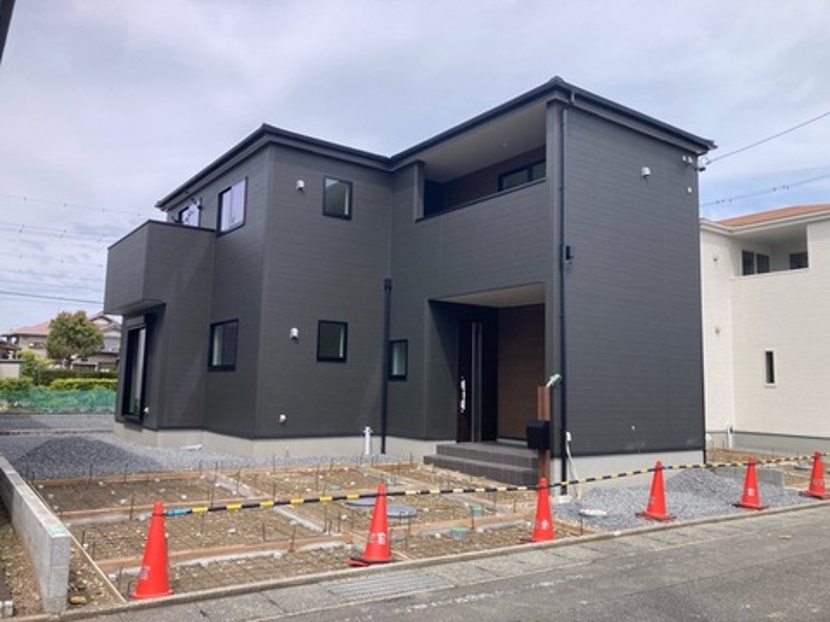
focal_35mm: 28
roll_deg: -2.8
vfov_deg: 49.7
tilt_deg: +8.1
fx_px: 671
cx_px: 415
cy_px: 311
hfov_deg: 63.4
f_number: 1.8
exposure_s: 1/1736
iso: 20
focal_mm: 3.99
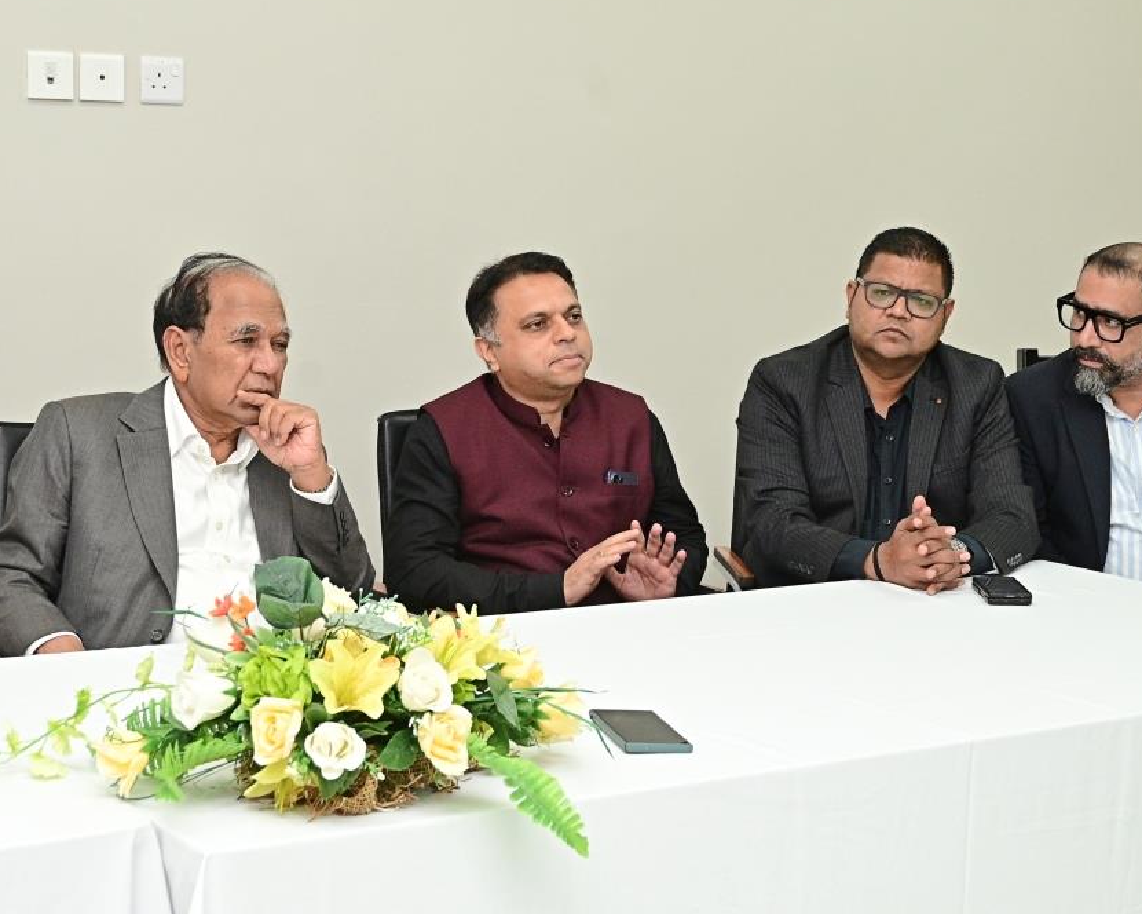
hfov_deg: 28.7
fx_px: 2231
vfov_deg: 23.1
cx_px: 655
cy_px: 449
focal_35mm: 66
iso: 1600
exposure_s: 1/200
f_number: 6.3
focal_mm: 38
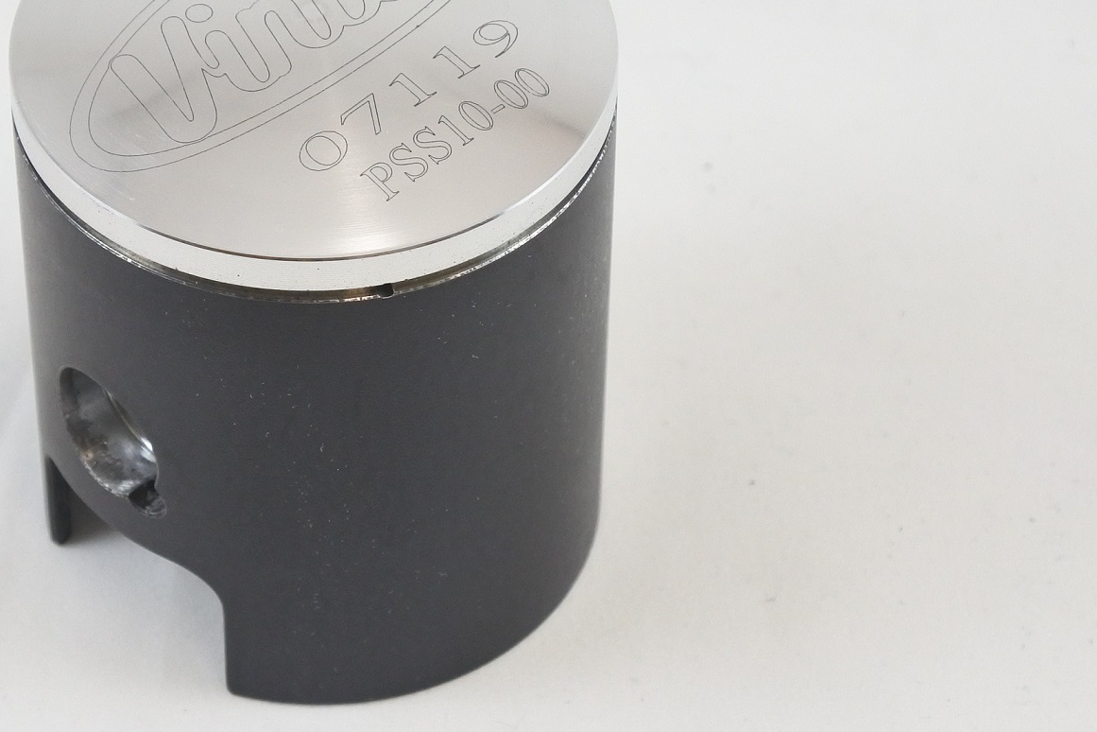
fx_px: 2773
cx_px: 315
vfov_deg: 15.0
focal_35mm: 91
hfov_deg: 22.2
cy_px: 274
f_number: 4.8
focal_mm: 22.3
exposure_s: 1/125
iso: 500
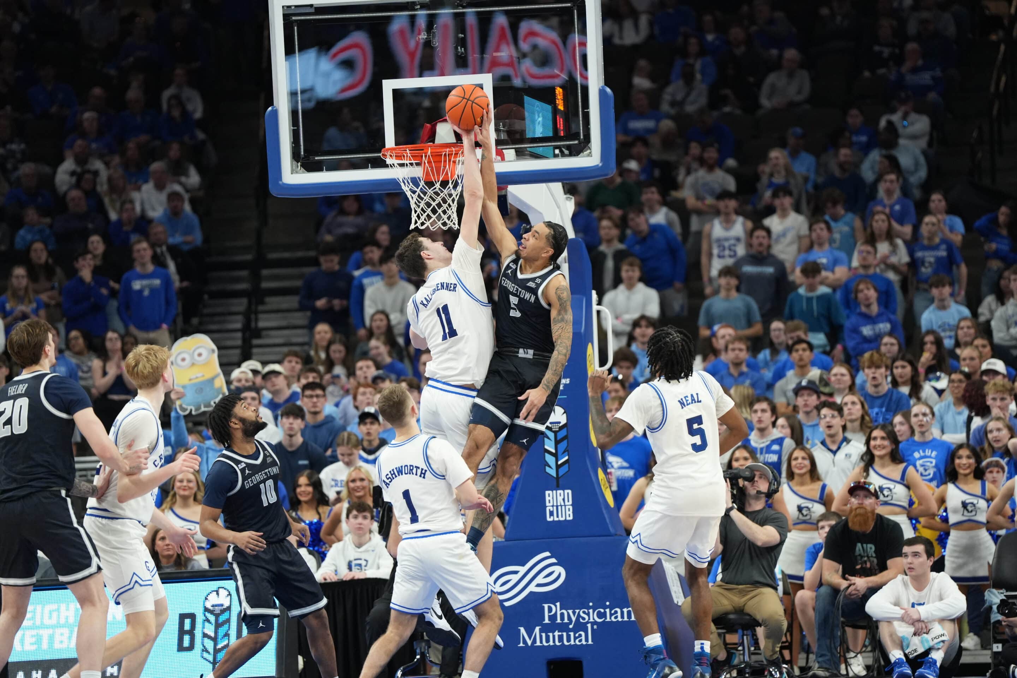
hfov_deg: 10.3
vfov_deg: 6.9
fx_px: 5650
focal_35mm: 200
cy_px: 339
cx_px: 508
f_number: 2.8
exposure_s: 1/1250
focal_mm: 200
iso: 3200
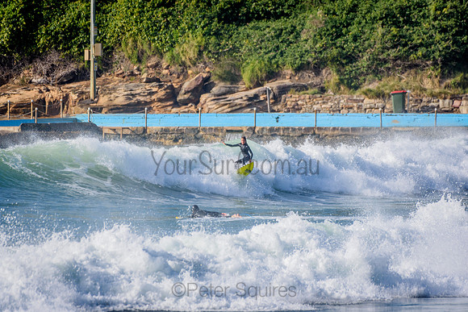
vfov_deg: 1.8
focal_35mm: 750
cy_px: 156
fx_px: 9752
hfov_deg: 2.7
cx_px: 234
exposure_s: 1/2000
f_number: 5.6
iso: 280
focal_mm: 500
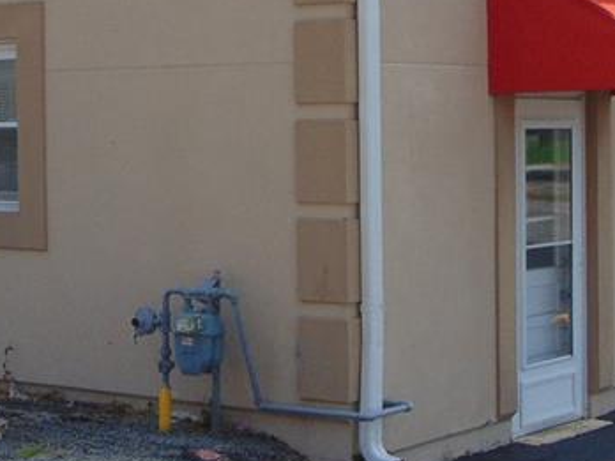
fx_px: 1723
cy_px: 147
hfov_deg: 20.2
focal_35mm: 97
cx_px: 260
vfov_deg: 15.2
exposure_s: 1/250
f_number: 8.2
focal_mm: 5.8
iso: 100
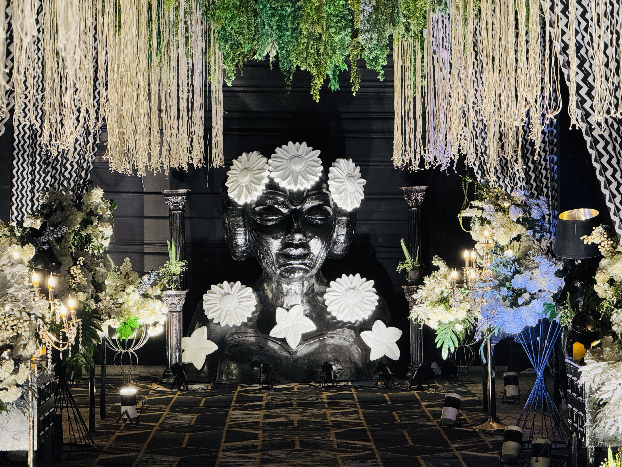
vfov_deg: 12.3
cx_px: 311
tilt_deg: +0.7
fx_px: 2156
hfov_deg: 16.4
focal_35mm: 120
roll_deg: +0.6
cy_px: 234
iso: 500
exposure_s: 1/100
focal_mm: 15.66
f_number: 2.8
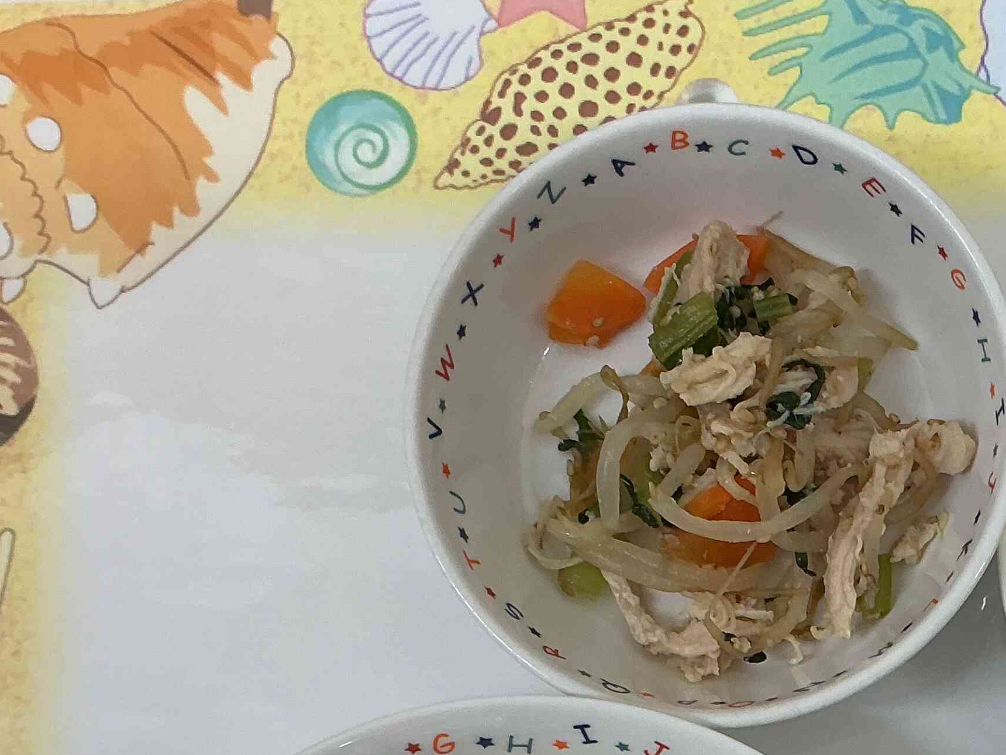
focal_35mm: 68
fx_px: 1976
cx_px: 857
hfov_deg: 27.8
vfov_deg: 20.8
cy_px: 777
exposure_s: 1/50
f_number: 1.8
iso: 40
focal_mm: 3
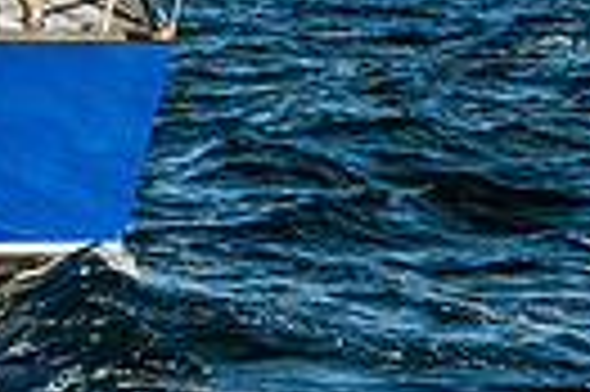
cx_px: -576
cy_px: -215
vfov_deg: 4.9
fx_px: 4550
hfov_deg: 7.2
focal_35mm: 278
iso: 100
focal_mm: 54
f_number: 5.6
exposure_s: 1/1000
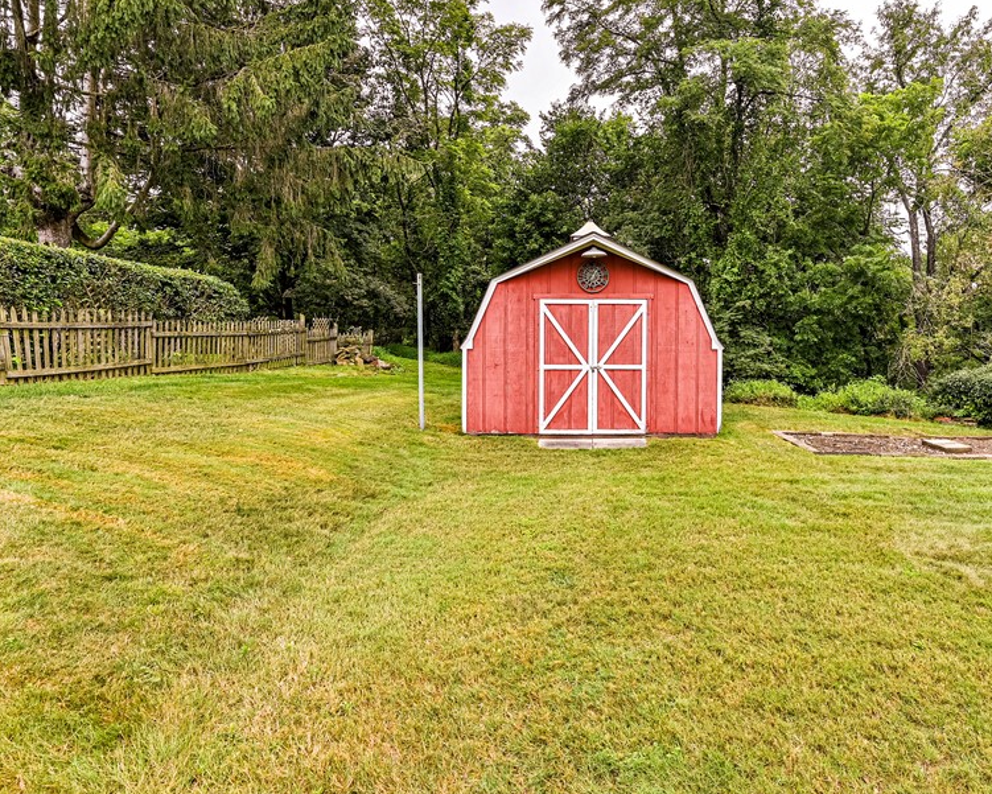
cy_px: 335
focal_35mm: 19
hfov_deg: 82.4
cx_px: 590
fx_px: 558
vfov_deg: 70.4
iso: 100
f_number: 7.1
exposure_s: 1/50
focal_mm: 14
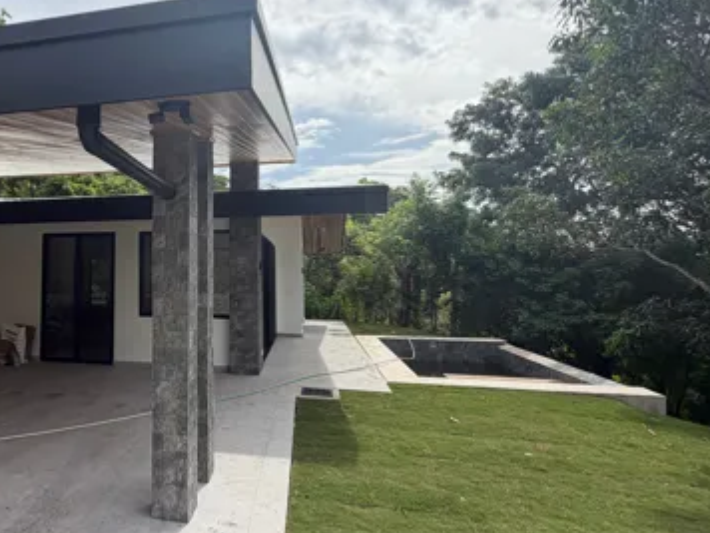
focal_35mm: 25
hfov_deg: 65.1
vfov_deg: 54.8
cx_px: 177
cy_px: 240
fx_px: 513
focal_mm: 2.22
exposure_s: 1/1125
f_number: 2.2
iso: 25
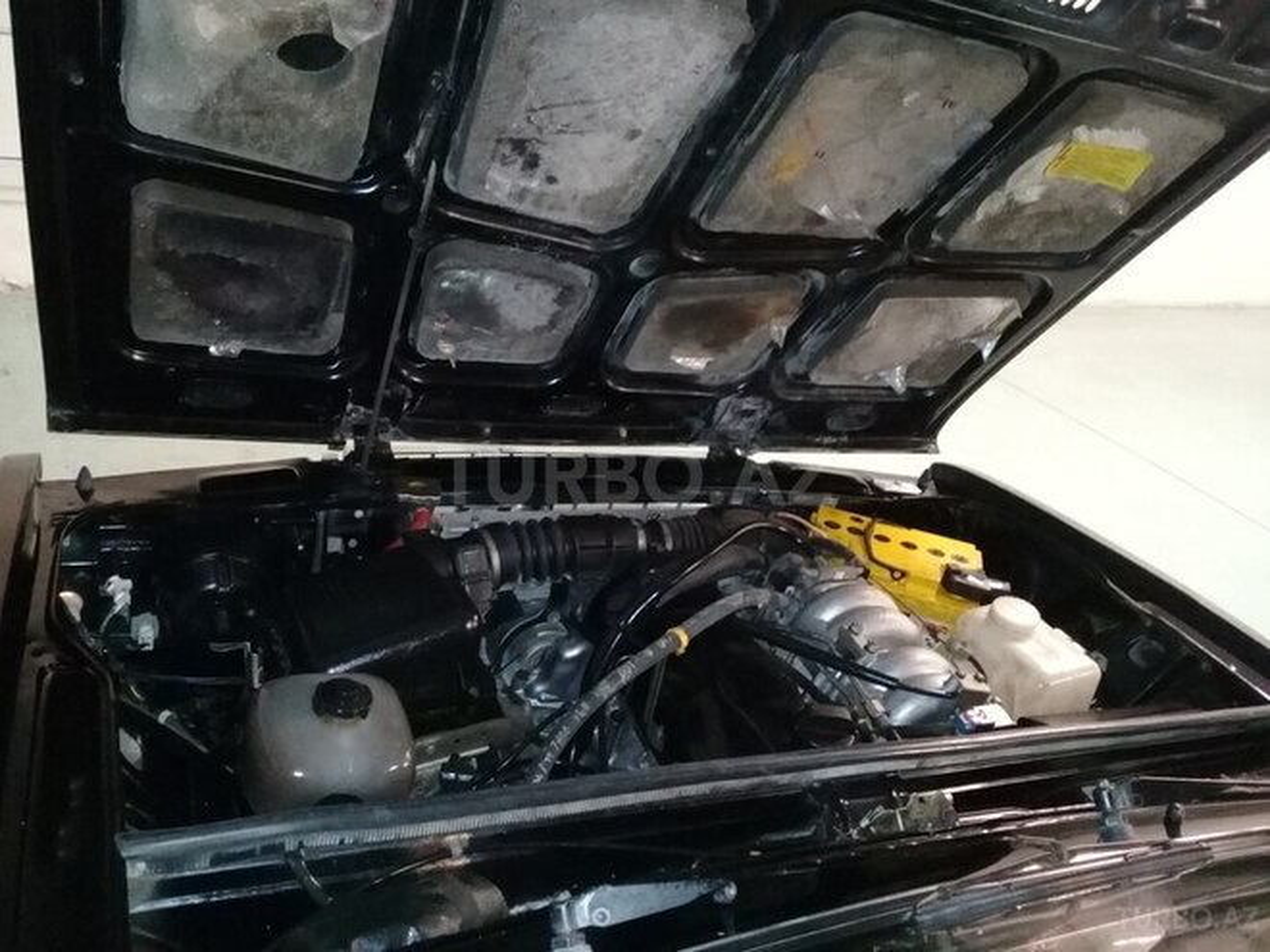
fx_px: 1137
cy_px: 476
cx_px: 635
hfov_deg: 58.4
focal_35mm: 31
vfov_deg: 45.4
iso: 640
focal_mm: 3.3
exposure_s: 1/25
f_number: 2.2
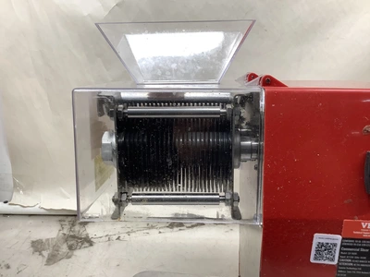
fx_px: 331
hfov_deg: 58.4
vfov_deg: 45.4
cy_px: 138
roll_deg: -0.1
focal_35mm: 31
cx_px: 185
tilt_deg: -12.0
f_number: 2.4
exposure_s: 1/60
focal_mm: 3.3
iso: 50
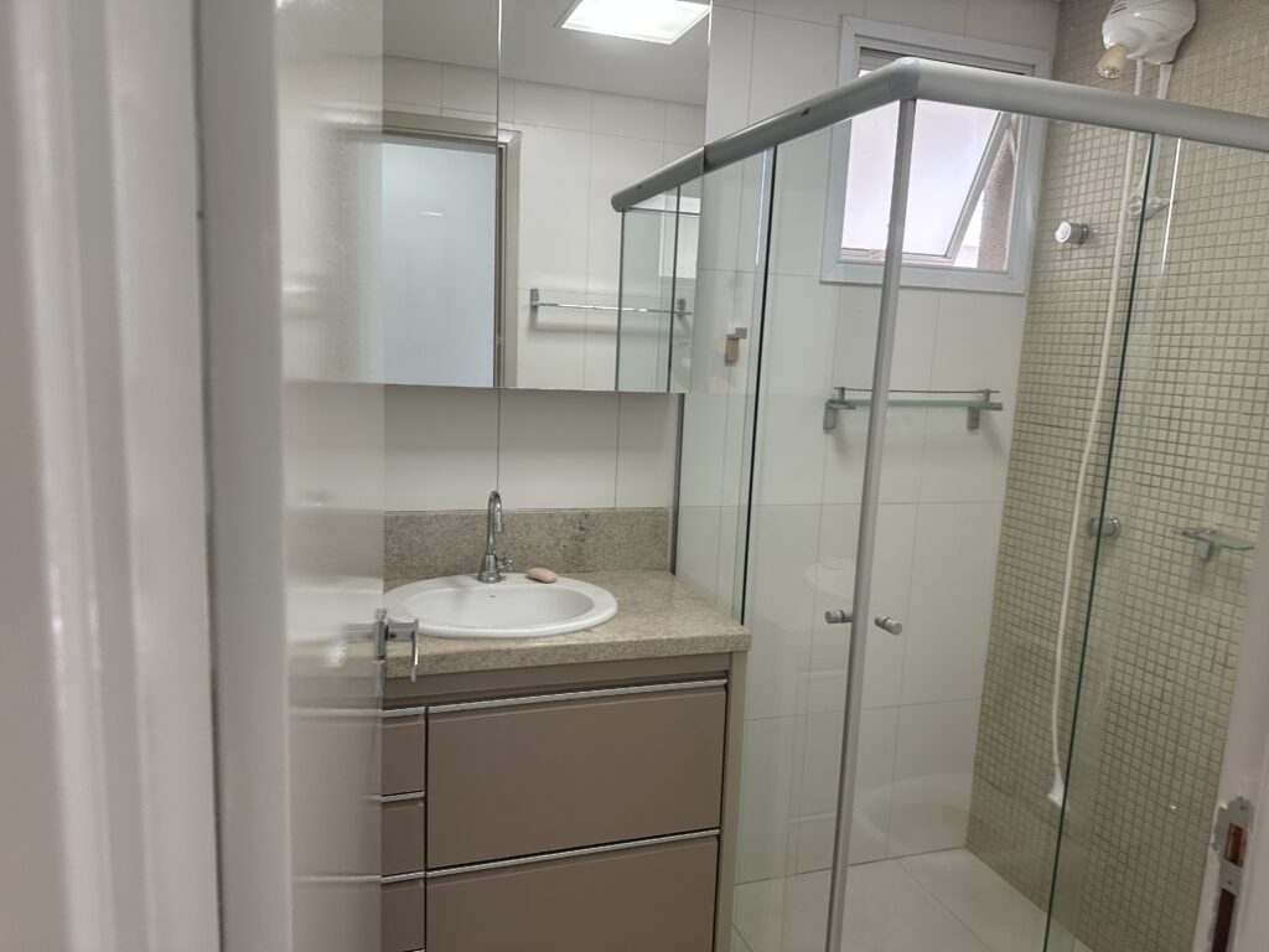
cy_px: 476
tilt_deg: -8.7
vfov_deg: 56.8
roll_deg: -2.9
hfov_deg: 71.6
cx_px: 634
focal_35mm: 24
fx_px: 880
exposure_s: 1/120
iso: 125
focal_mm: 6.86
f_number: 1.78
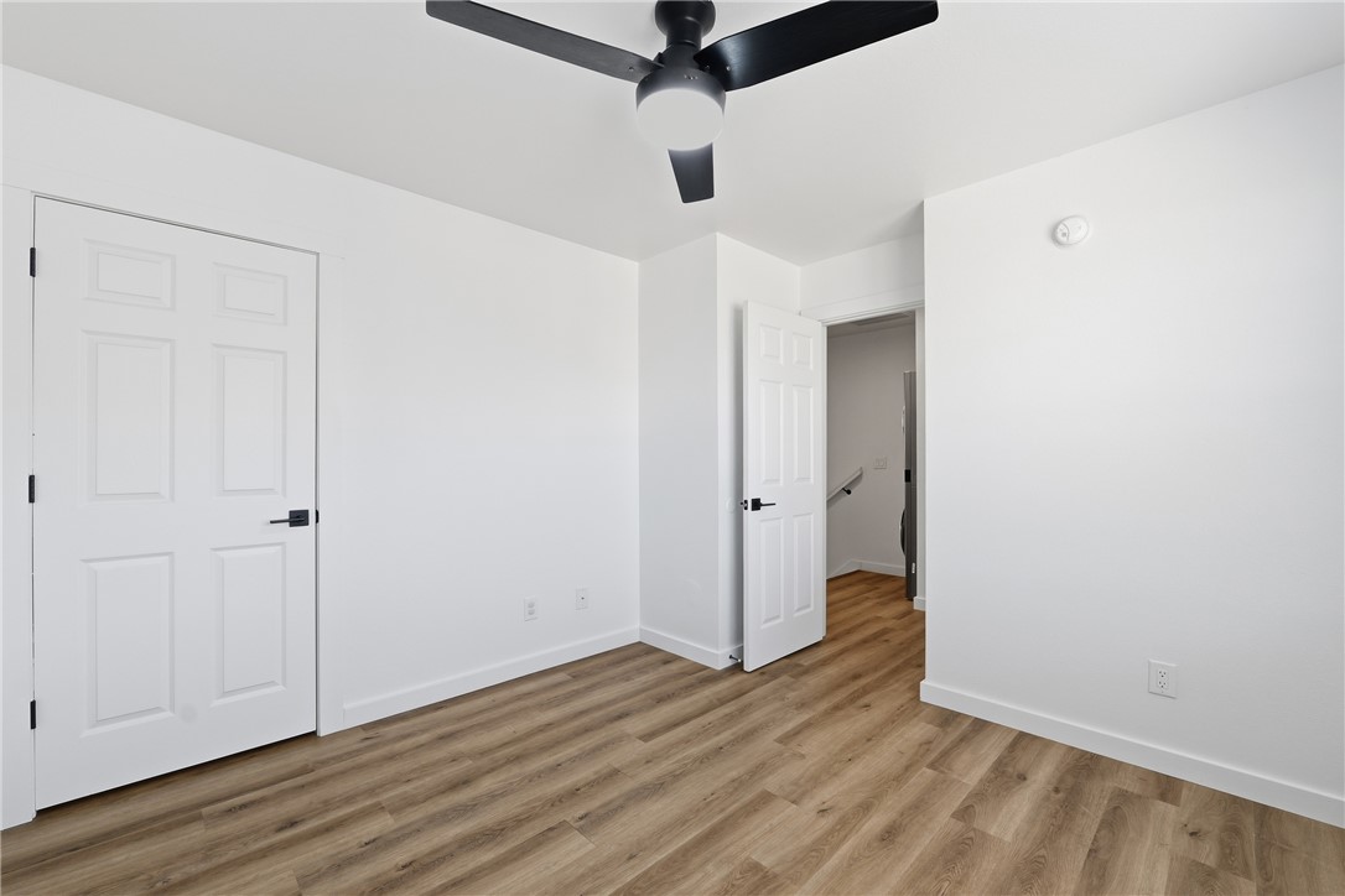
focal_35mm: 14
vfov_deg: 81.2
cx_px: 672
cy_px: 448
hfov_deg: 104.3
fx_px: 523
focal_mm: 14
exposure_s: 1/40
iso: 400
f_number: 10
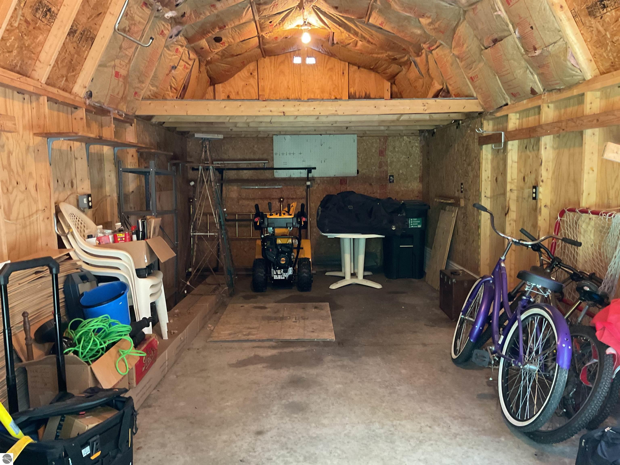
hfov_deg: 61.7
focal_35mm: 29
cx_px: 310
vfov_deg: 48.2
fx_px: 519
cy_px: 232
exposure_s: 1/30
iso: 250
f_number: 1.8
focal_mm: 3
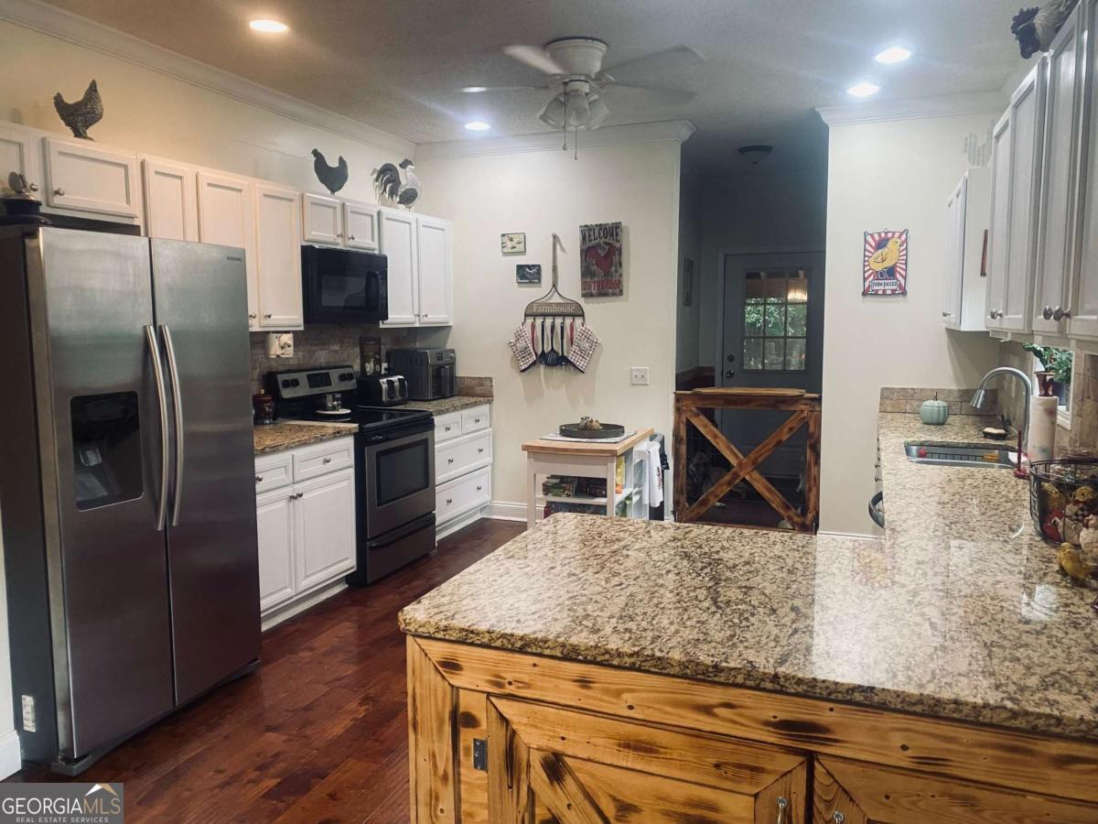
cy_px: 412
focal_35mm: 26
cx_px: 549
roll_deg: +0.5
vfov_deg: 53.1
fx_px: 825
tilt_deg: -7.1
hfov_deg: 67.3
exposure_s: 1/60
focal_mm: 4.25
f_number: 1.8
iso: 160
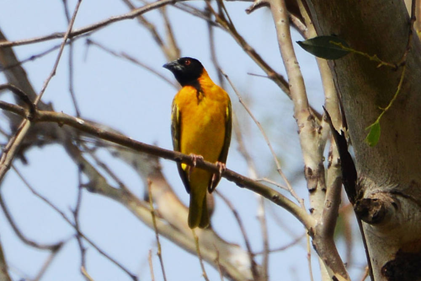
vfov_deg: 4.6
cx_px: 210
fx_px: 3507
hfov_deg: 6.9
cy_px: 140
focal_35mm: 300
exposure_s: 1/1000
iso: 320
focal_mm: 300
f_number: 6.3
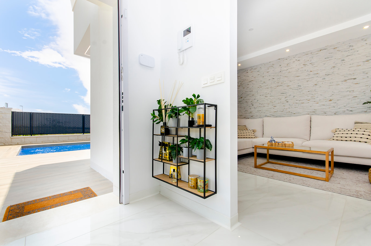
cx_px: 186
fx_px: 154
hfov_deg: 100.5
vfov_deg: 77.1
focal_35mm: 15
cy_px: 123
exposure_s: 1/160
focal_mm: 10
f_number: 10
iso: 250
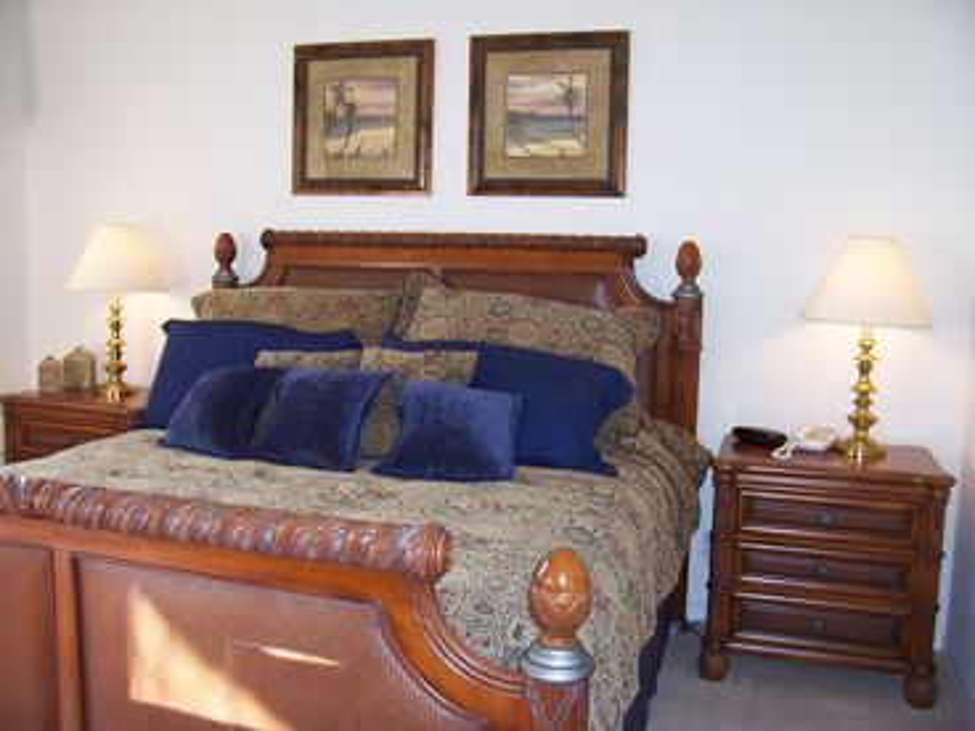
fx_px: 958
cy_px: 366
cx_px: 488
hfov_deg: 54.0
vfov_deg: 41.8
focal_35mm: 34
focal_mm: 5.6
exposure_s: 1/60
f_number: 2.7
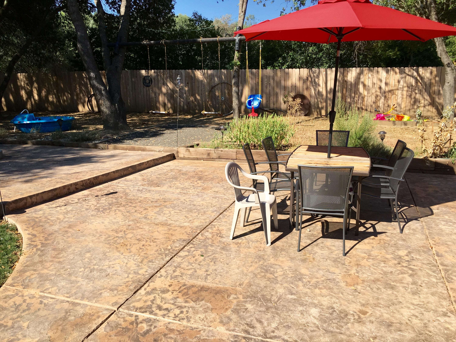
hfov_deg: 61.7
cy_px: 171
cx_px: 228
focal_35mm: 29
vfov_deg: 48.2
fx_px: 382
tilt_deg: -11.2
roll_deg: +0.8
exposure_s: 1/855
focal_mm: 4.15
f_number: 2.2
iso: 25
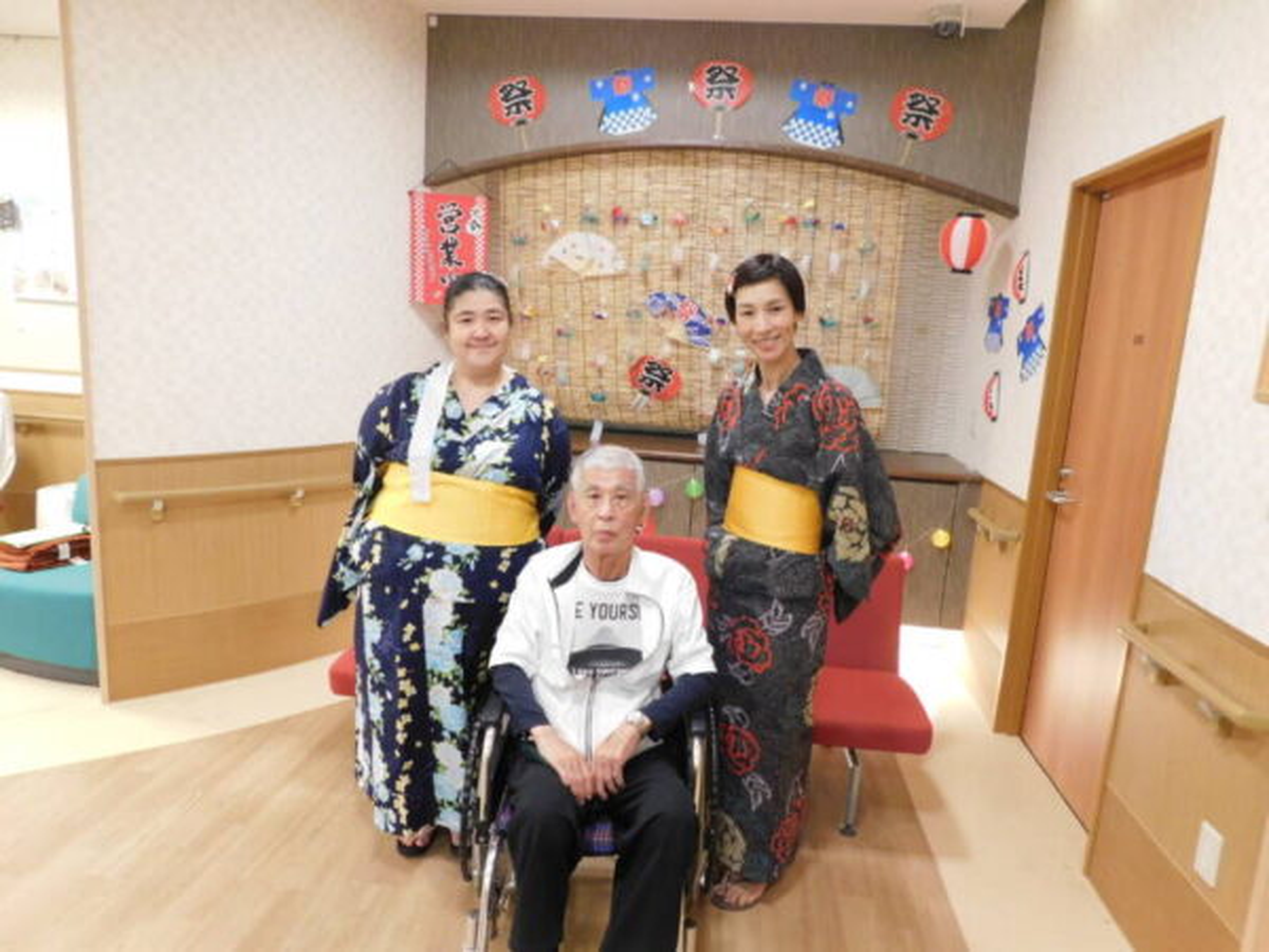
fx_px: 843
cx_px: 634
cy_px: 476
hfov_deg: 73.9
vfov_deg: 58.9
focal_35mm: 23
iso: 400
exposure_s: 1/30
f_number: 3
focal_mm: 4
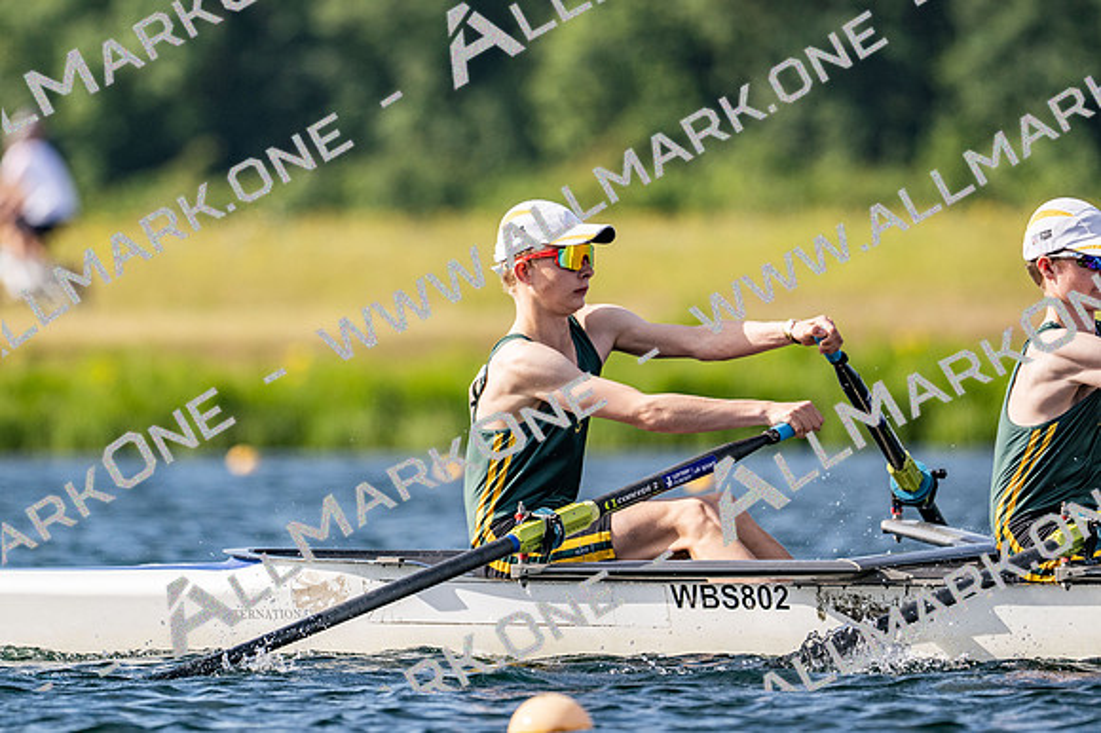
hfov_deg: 3.4
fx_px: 18339
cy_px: 366
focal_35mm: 600
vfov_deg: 2.3
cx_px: 550
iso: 250
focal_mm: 400
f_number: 4.5
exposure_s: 1/2500
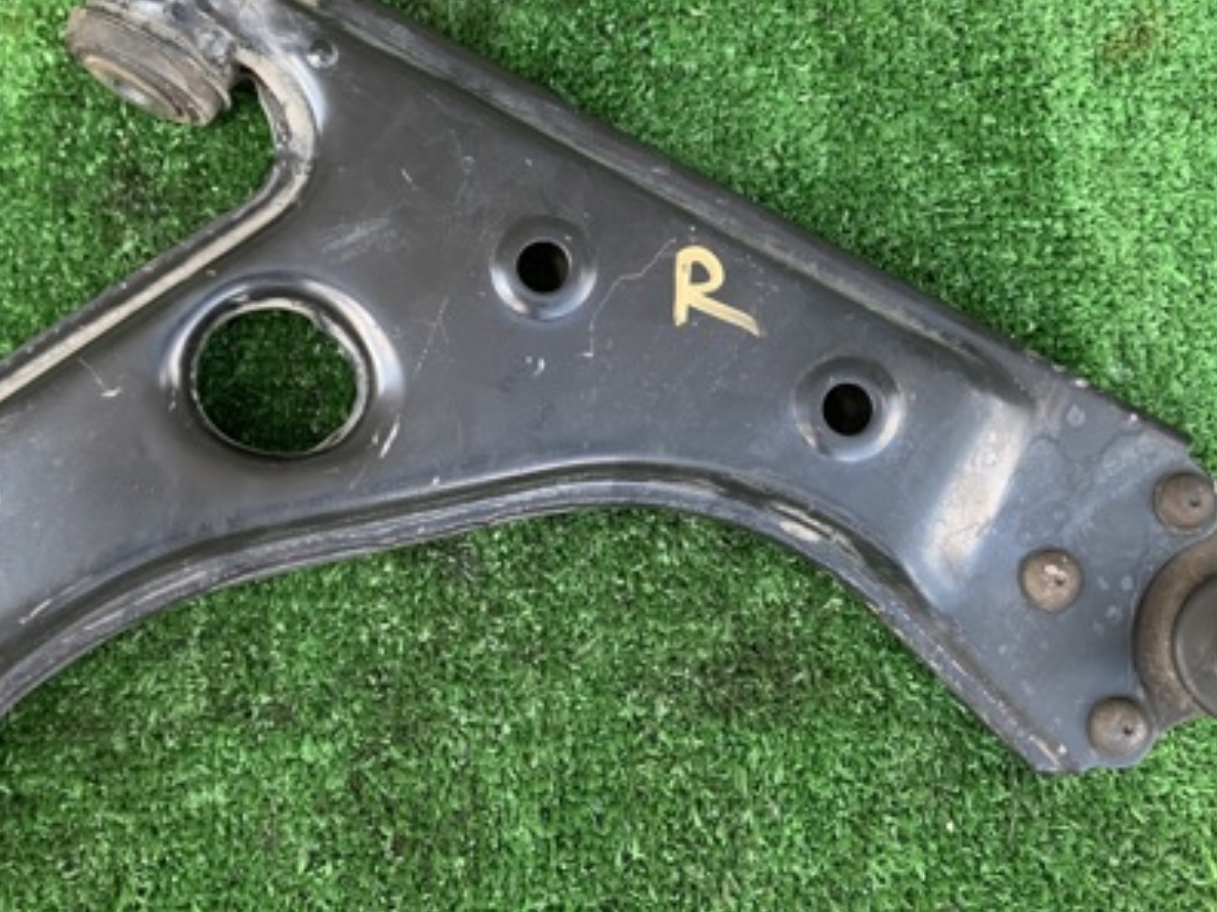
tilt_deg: -84.5
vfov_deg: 34.3
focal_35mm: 42
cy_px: 447
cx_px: 436
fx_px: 1477
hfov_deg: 44.3
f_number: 1.8
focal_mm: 4.25
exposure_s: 1/121
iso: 80
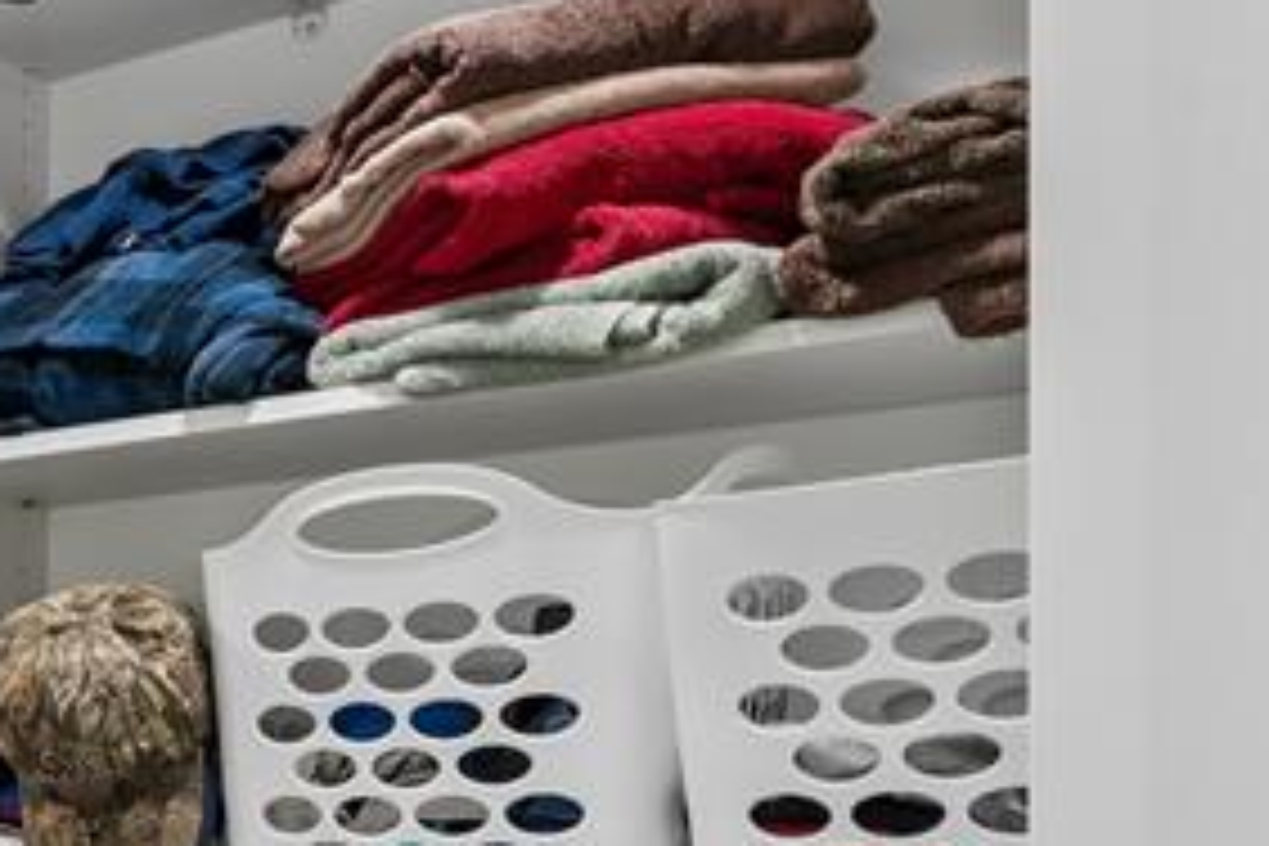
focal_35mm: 58
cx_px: -806
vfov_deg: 22.5
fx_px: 2044
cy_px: 842
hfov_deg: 23.9
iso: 400
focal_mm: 16
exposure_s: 1/6
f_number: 13
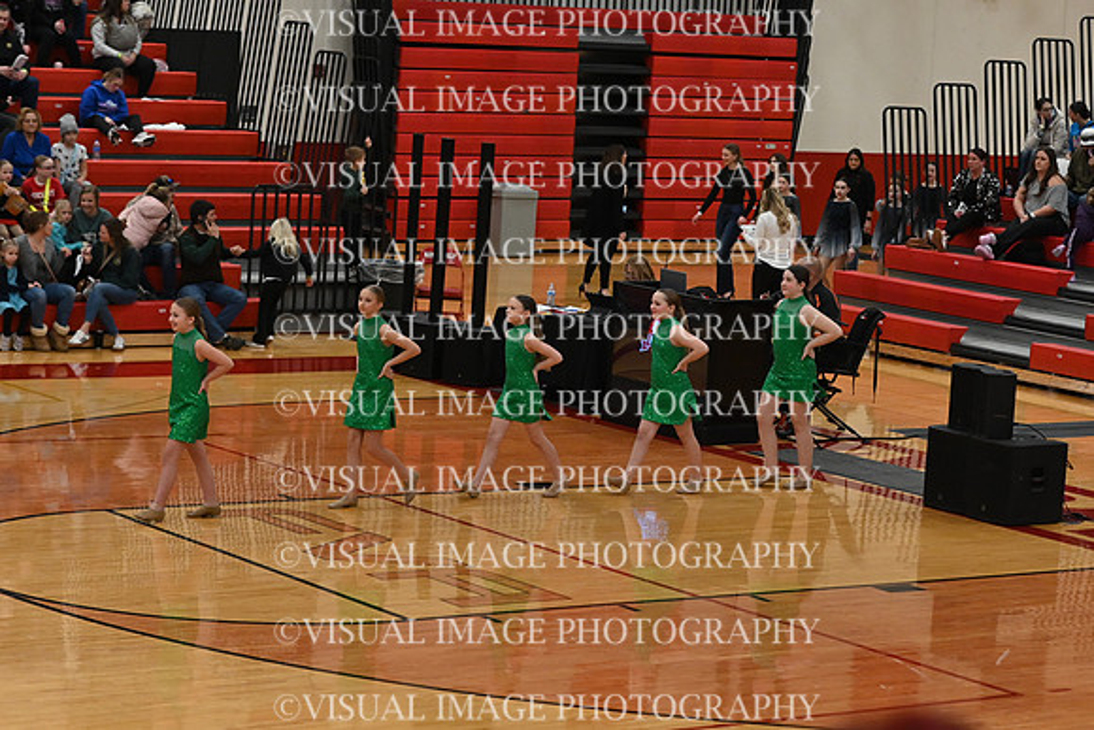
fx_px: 3191
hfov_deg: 19.5
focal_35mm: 105
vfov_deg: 13.0
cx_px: 547
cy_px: 365
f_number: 4
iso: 3200
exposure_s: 1/400
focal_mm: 70
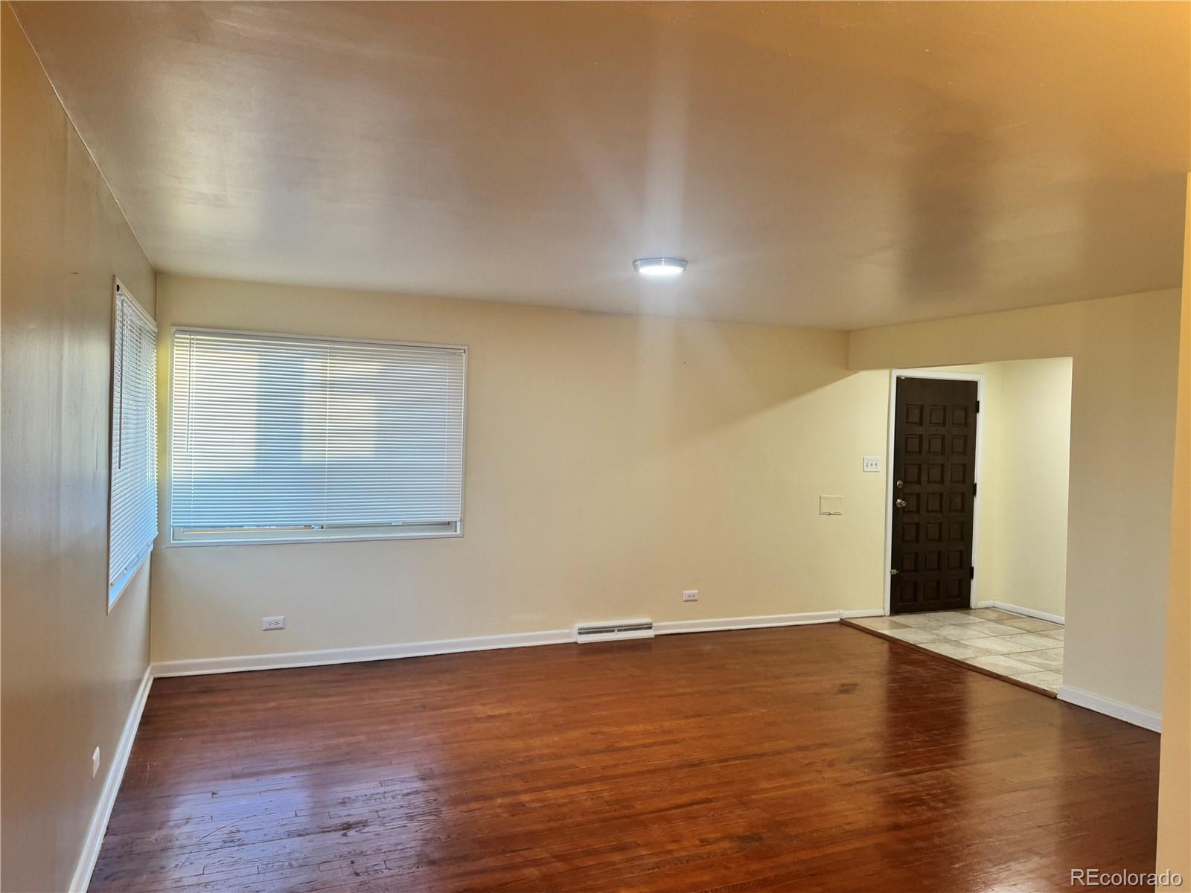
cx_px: 596
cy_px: 446
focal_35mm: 24
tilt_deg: -1.4
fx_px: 826
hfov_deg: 71.6
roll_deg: -2.2
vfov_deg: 56.8
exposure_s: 1/60
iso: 125
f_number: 1.78
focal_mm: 6.76
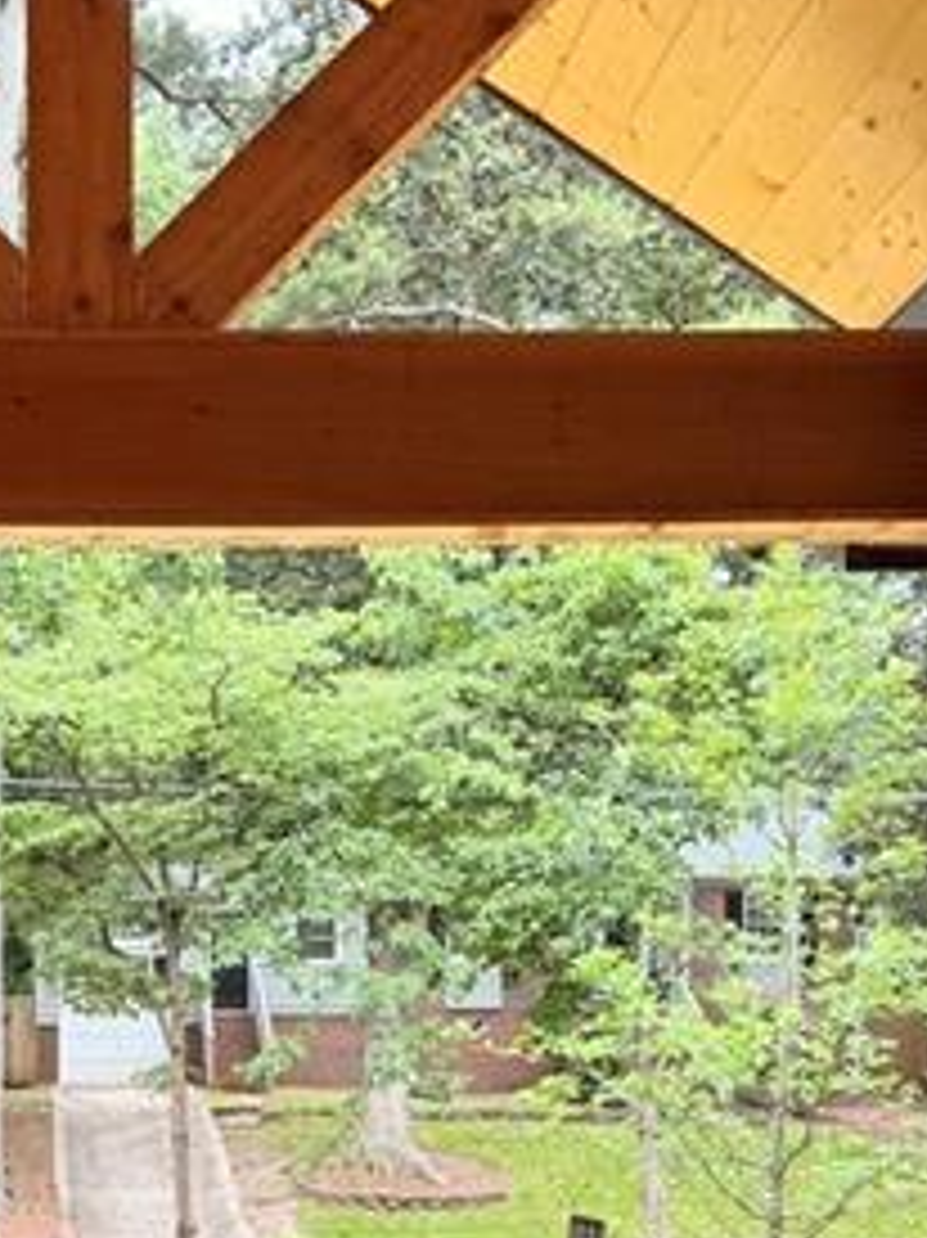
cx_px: 81
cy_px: 1184
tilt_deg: +0.1
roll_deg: +0.6
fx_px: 2394
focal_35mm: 67
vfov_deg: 27.6
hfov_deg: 21.4
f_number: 1.78
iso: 80
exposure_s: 1/152
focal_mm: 6.76
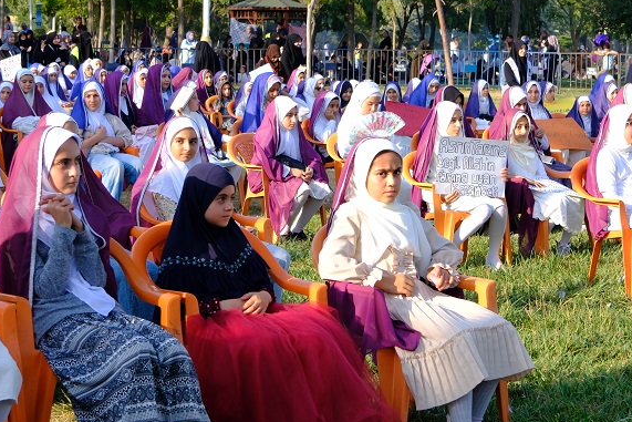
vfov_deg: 14.0
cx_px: 334
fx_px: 1721
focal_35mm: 98
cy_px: 177
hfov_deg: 20.8
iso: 200
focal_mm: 27.5
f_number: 4
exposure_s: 1/500
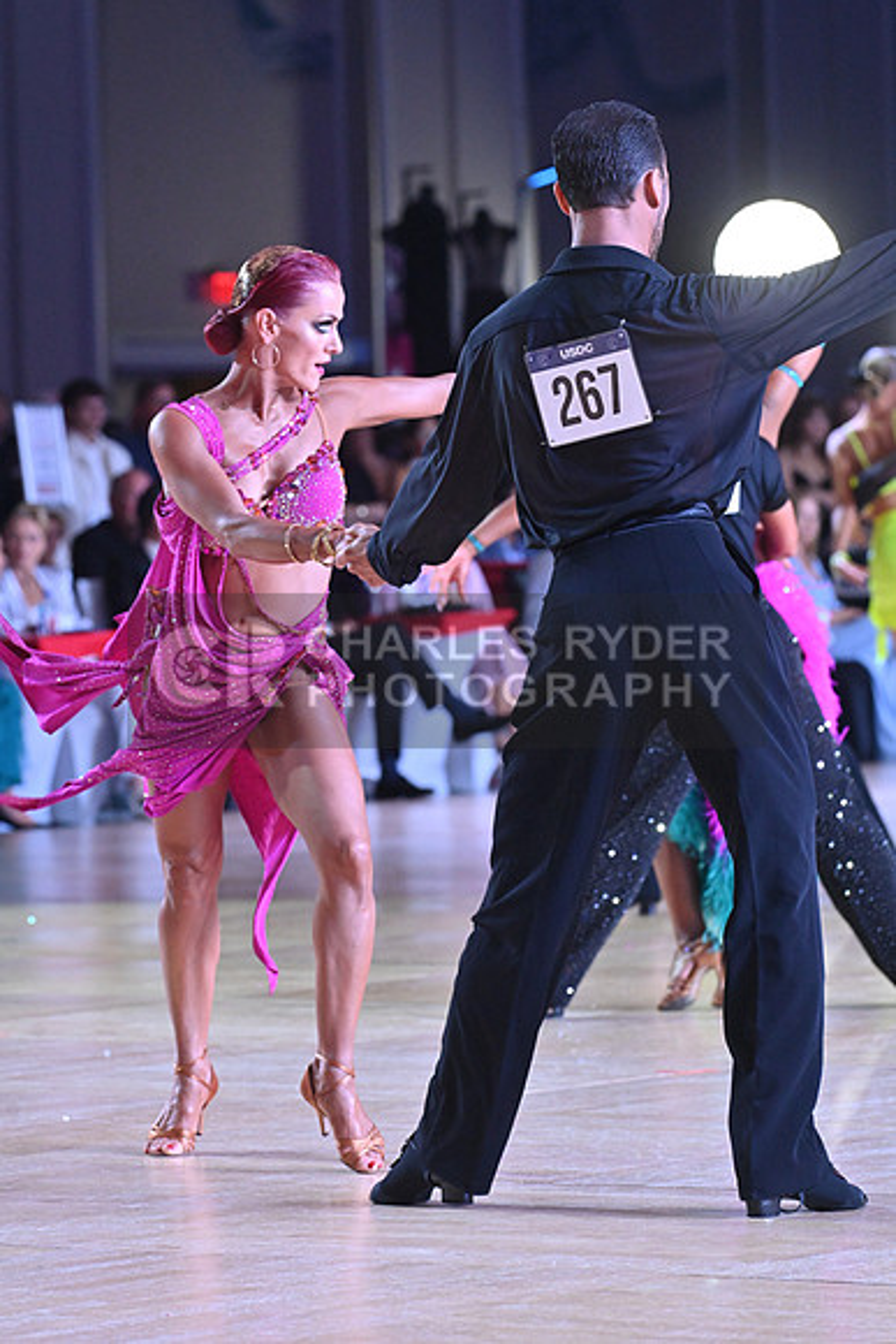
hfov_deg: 6.9
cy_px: 672
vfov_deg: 10.3
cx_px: 448
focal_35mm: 200
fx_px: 7462
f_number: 7.1
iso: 4000
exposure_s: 1/400
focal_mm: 200
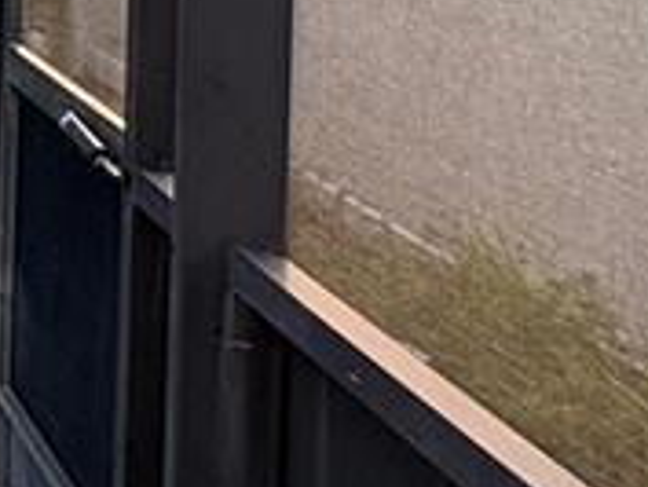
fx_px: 1517
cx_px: -1113
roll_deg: -2.2
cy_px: -293
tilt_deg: +1.6
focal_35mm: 81
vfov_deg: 16.3
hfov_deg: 13.0
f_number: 2.2
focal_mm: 2.22
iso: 40
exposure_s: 1/99
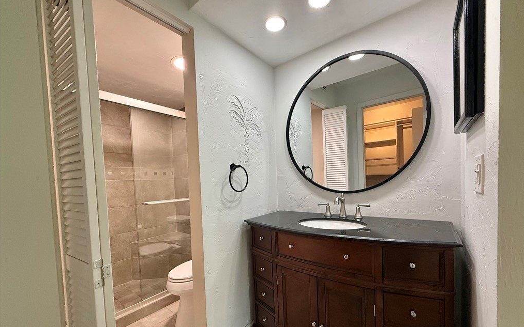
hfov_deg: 101.5
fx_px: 214
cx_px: 263
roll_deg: +2.0
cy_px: 188
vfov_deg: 74.3
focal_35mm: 15
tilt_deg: -1.3
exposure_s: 1/120
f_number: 2.2
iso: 250
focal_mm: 2.22
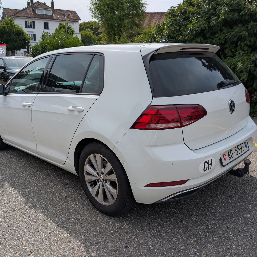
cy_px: 129
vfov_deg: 55.6
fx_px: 244
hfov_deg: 55.6
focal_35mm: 29
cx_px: 122
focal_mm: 6.9
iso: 21
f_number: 1.68
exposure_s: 1/1381
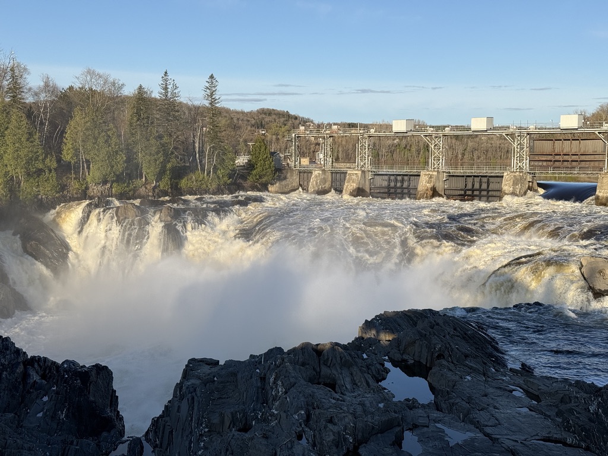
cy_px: 228
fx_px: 843
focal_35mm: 48
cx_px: 304
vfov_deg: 30.3
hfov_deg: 39.7
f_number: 1.78
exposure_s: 1/4329
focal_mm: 6.76
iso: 64
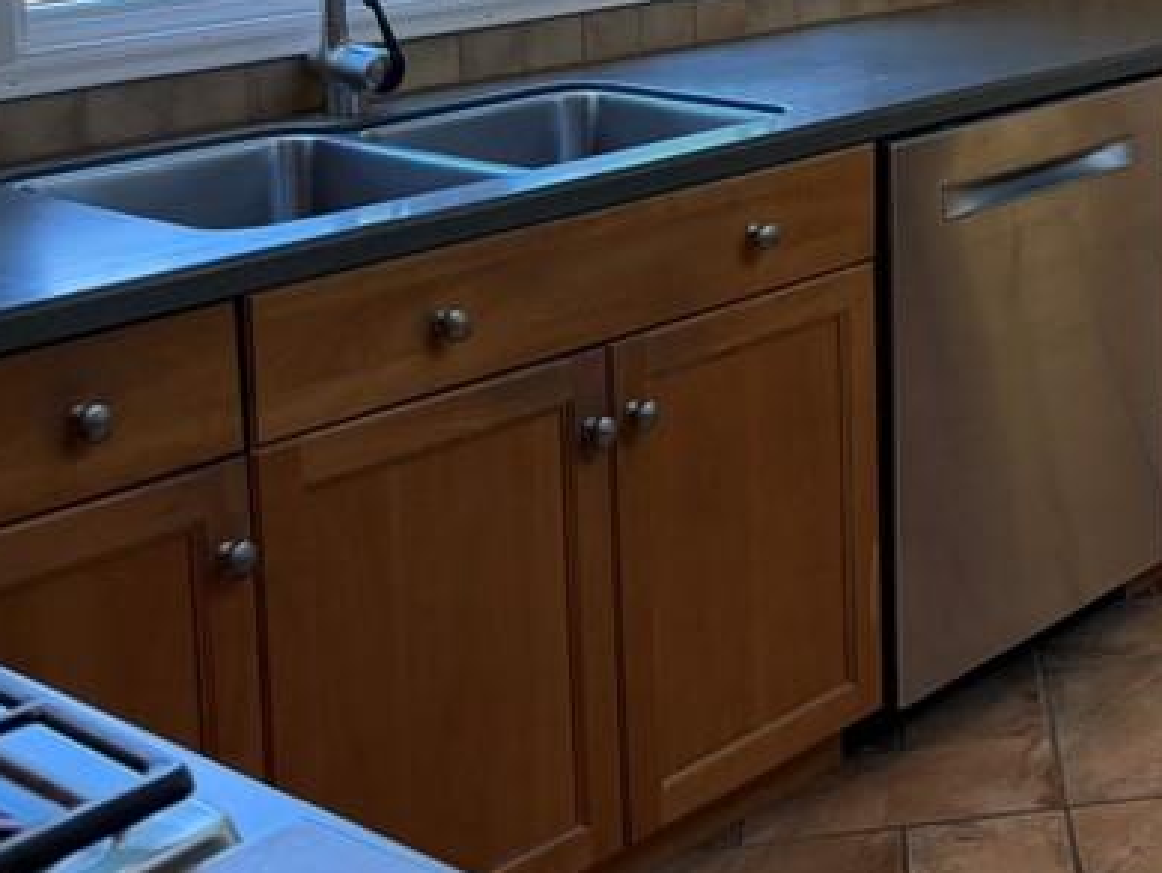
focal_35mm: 63
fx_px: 2116
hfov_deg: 27.3
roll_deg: +0.6
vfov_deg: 22.2
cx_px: 1365
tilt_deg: -6.9
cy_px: -60
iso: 160
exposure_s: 1/228
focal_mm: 6.76
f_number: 1.78
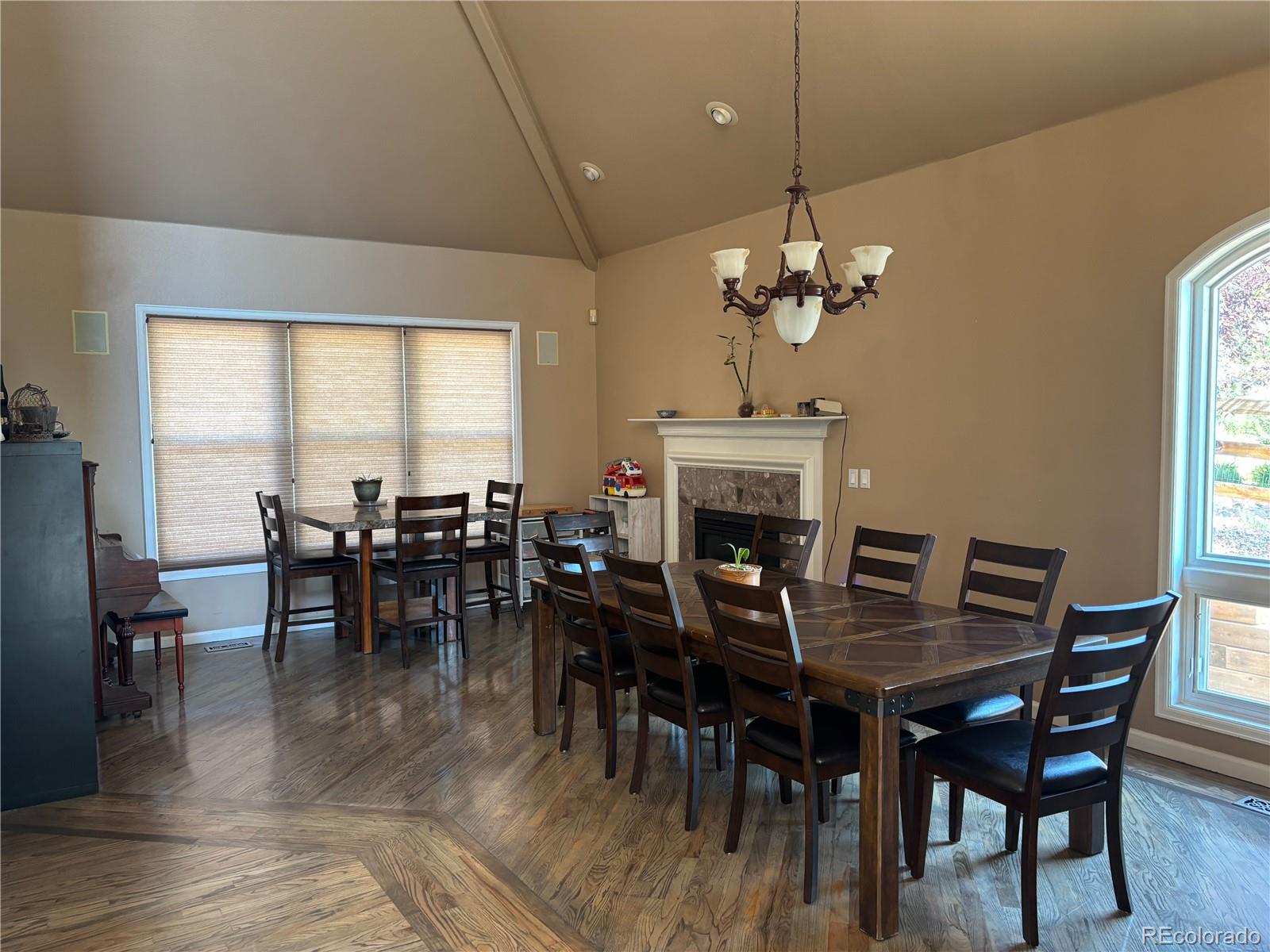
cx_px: 635
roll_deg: +0.8
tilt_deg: -4.4
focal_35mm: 26
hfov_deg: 67.3
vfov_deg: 53.1
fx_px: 954
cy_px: 476
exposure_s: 1/60
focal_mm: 5.96
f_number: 1.6
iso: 160
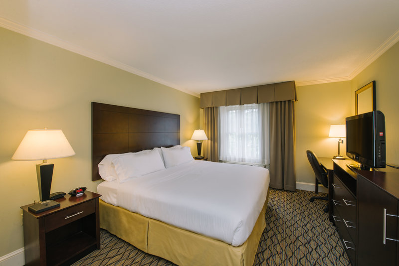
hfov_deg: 104.2
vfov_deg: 81.3
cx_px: 200
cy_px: 133
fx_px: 155
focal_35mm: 14
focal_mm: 14
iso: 200
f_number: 9
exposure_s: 1/6
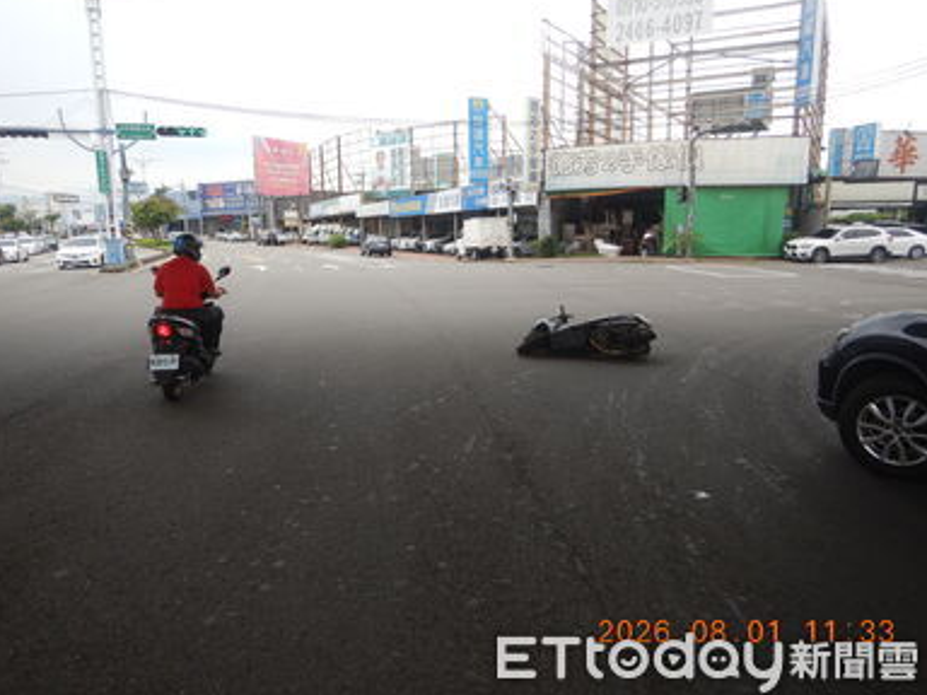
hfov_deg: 69.4
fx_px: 669
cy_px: 345
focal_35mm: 25
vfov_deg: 54.9
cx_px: 454
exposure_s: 1/500
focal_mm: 4.3
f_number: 2.8
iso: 125
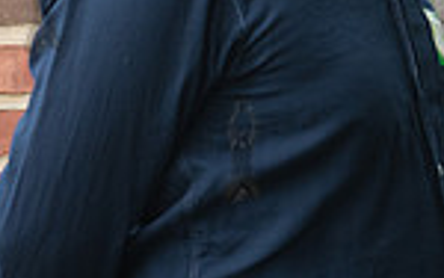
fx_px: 4190
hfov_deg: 6.0
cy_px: -34
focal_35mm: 346
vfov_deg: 3.8
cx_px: 722
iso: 640
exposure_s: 1/125
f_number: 4.5
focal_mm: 80
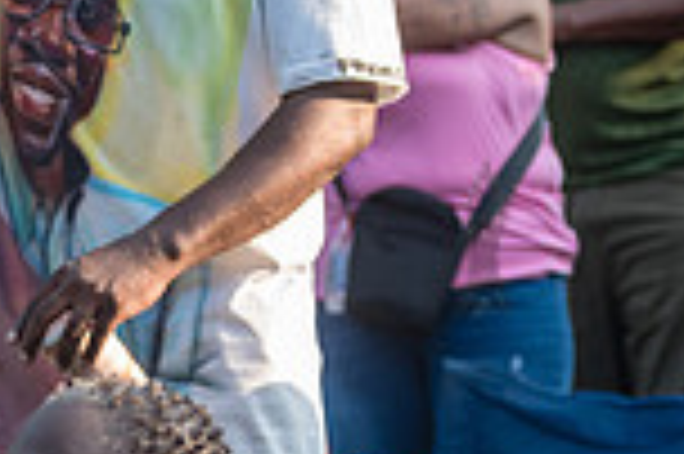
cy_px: 20
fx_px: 9964
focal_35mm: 525
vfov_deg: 2.6
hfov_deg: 3.9
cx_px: -99
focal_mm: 135
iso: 500
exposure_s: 1/500
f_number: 4.5
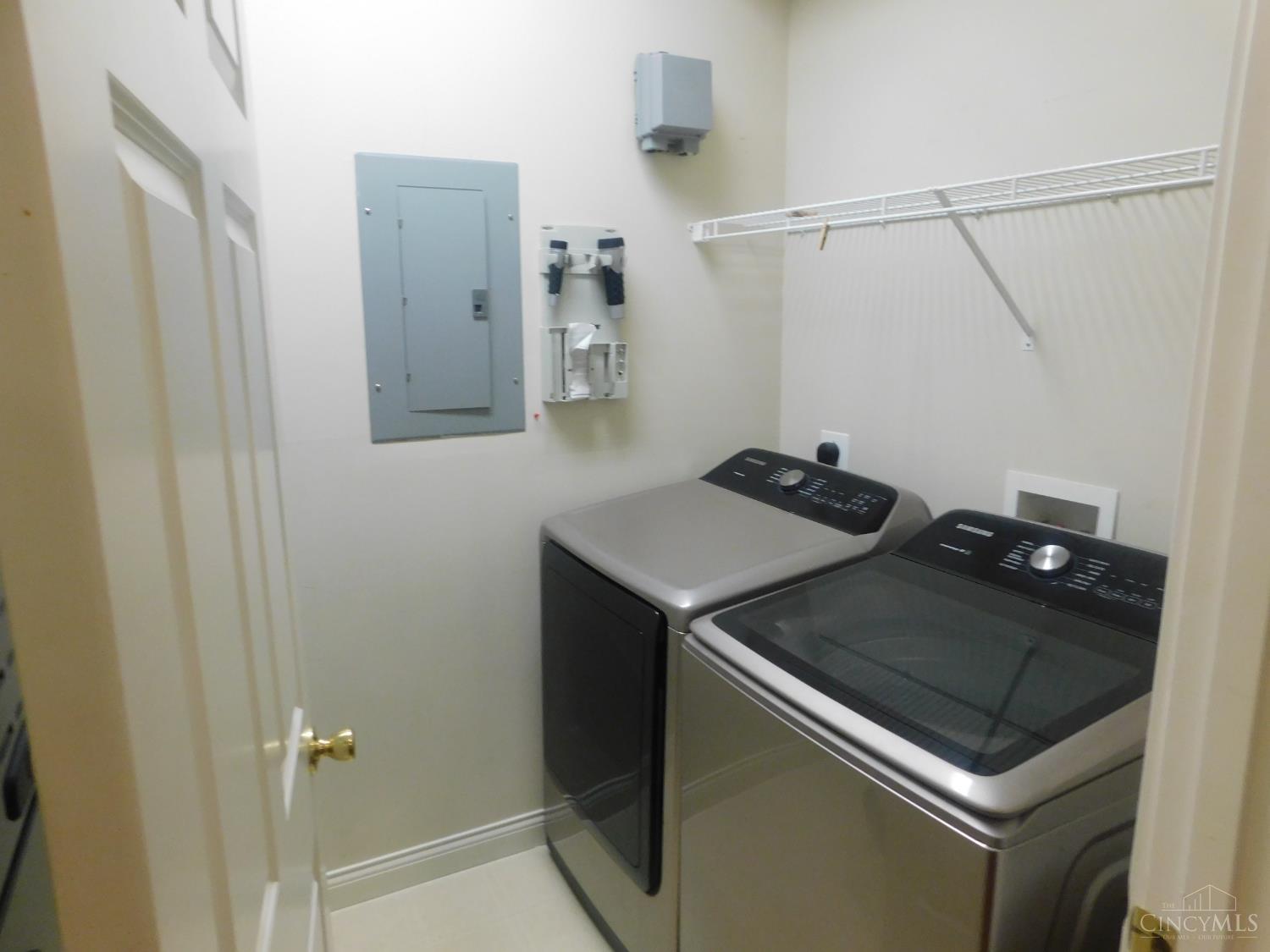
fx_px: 844
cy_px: 476
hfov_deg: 73.9
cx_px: 635
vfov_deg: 58.9
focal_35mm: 23
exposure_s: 1/30
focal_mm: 4
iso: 360
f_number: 3
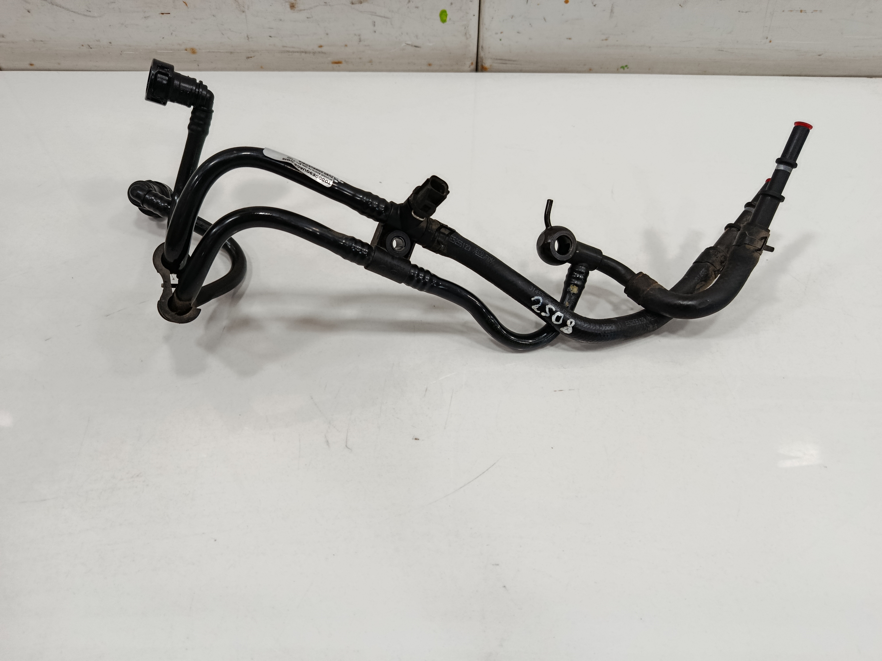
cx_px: 441
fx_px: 612
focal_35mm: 24
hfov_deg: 71.6
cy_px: 330
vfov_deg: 56.8
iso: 841
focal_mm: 5.24
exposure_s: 1/100
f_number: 1.7
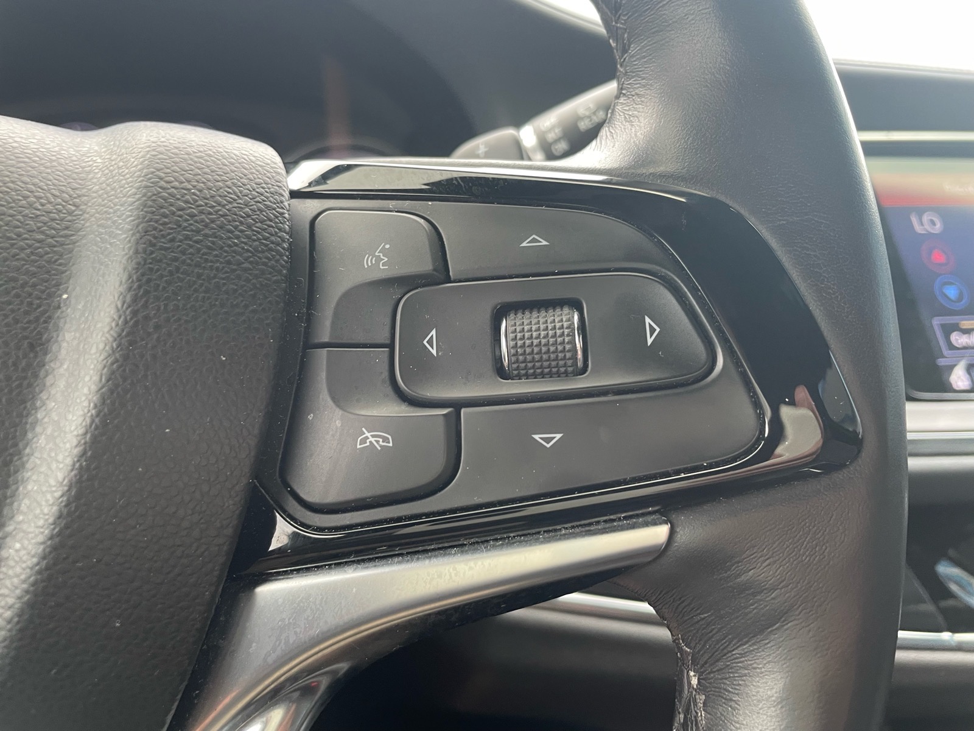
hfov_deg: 67.3
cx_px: 487
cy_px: 366
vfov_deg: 53.1
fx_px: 732
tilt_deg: -12.5
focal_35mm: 26
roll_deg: -0.9
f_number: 1.6
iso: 125
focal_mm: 4.2
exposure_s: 1/89
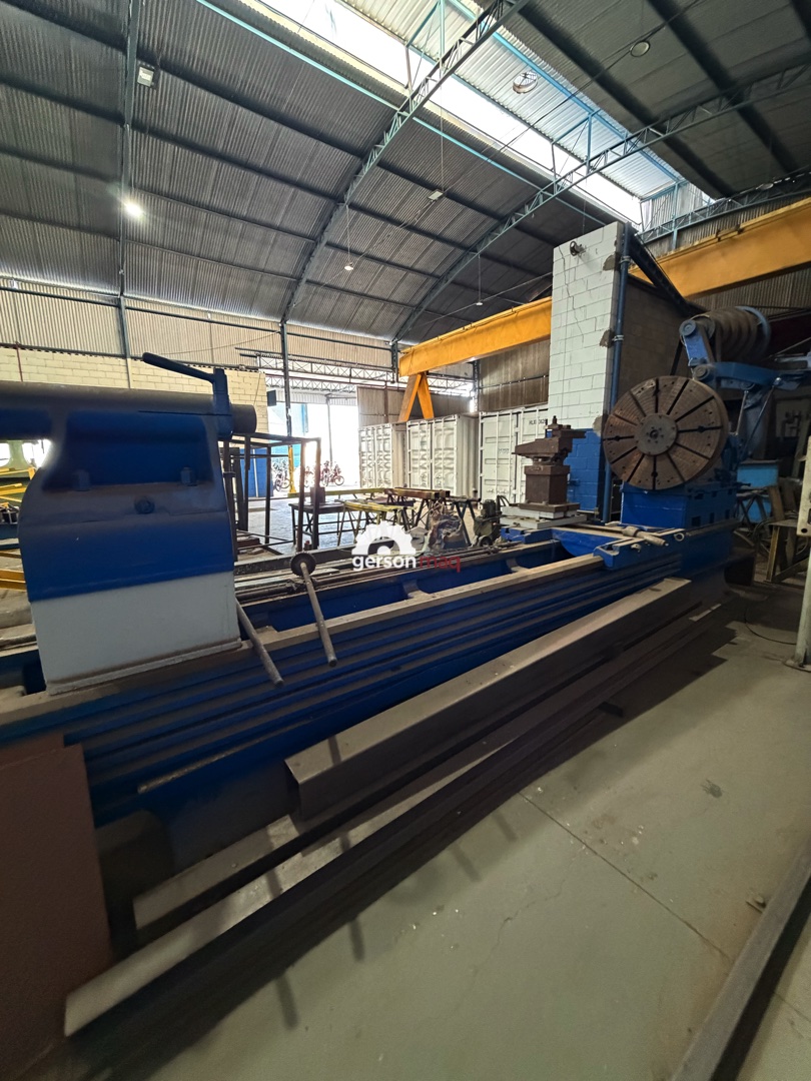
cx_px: 406
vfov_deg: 102.1
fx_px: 437
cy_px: 540
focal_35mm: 14
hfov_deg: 85.7
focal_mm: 2.22
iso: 800
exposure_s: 1/60
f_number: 2.2
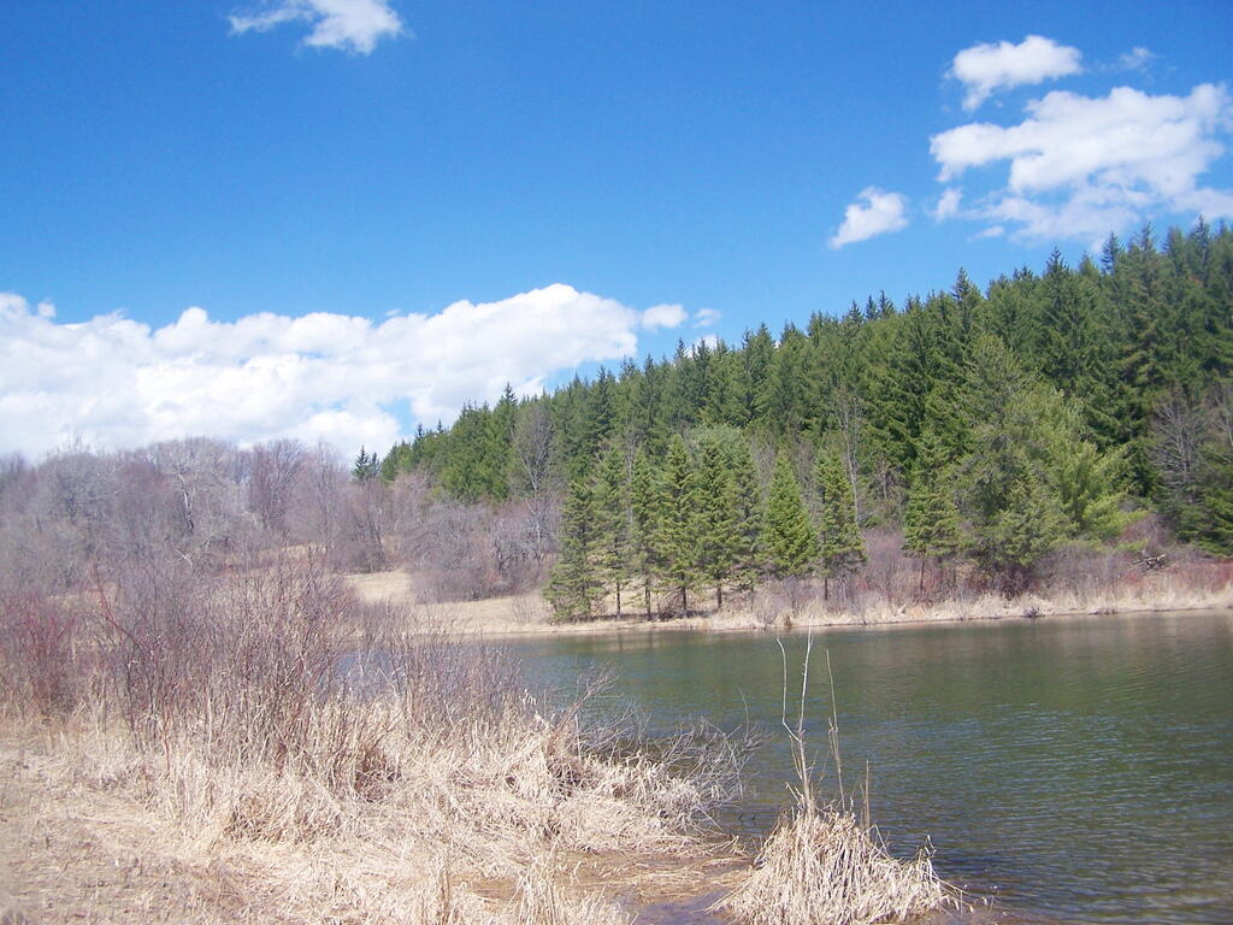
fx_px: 1354
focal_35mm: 38
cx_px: 616
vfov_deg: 37.7
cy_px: 462
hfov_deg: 49.0
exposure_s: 1/320
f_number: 2.8
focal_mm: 6.3
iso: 80
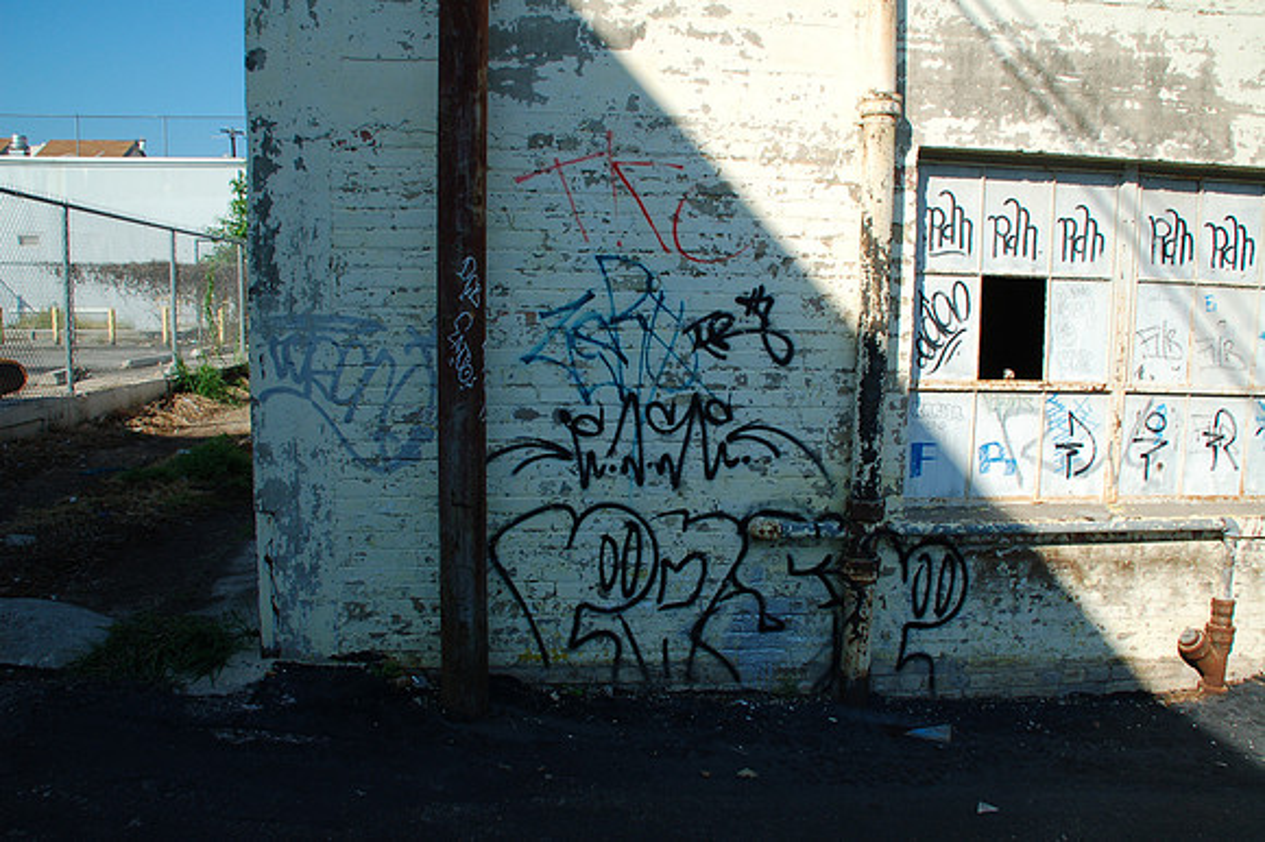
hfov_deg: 67.4
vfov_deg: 47.9
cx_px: 632
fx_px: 948
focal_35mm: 27
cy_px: 421
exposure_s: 1/160
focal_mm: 18
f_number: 9
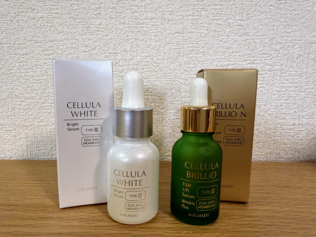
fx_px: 219
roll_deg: +0.1
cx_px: 158
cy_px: 118
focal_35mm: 24
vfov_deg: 56.8
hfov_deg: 71.6
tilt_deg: -8.8
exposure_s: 1/121
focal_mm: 2.22
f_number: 2.2
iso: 200
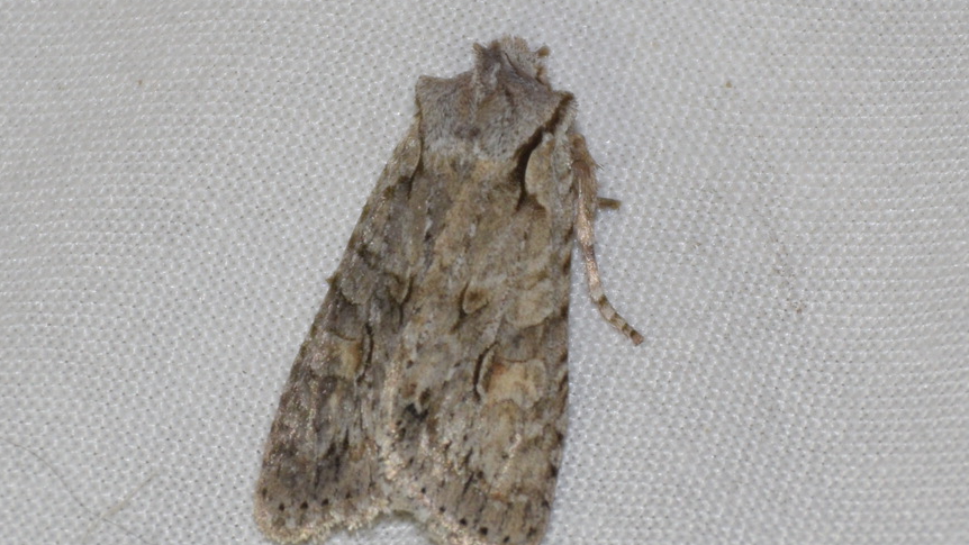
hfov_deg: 8.8
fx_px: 6295
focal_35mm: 245
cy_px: 317
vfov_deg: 5.0
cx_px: 447
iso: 320
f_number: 5.6
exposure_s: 1/60
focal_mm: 140
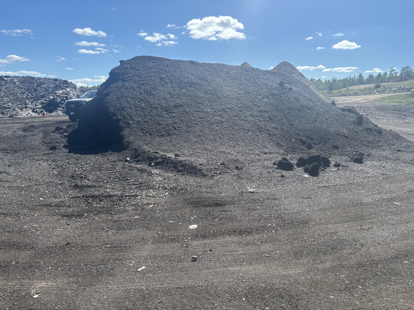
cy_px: 155
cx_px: 207
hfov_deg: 67.3
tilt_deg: -10.1
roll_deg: +0.1
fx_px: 311
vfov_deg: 53.1
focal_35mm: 26
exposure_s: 1/2398
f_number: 1.6
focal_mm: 5.96
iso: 50
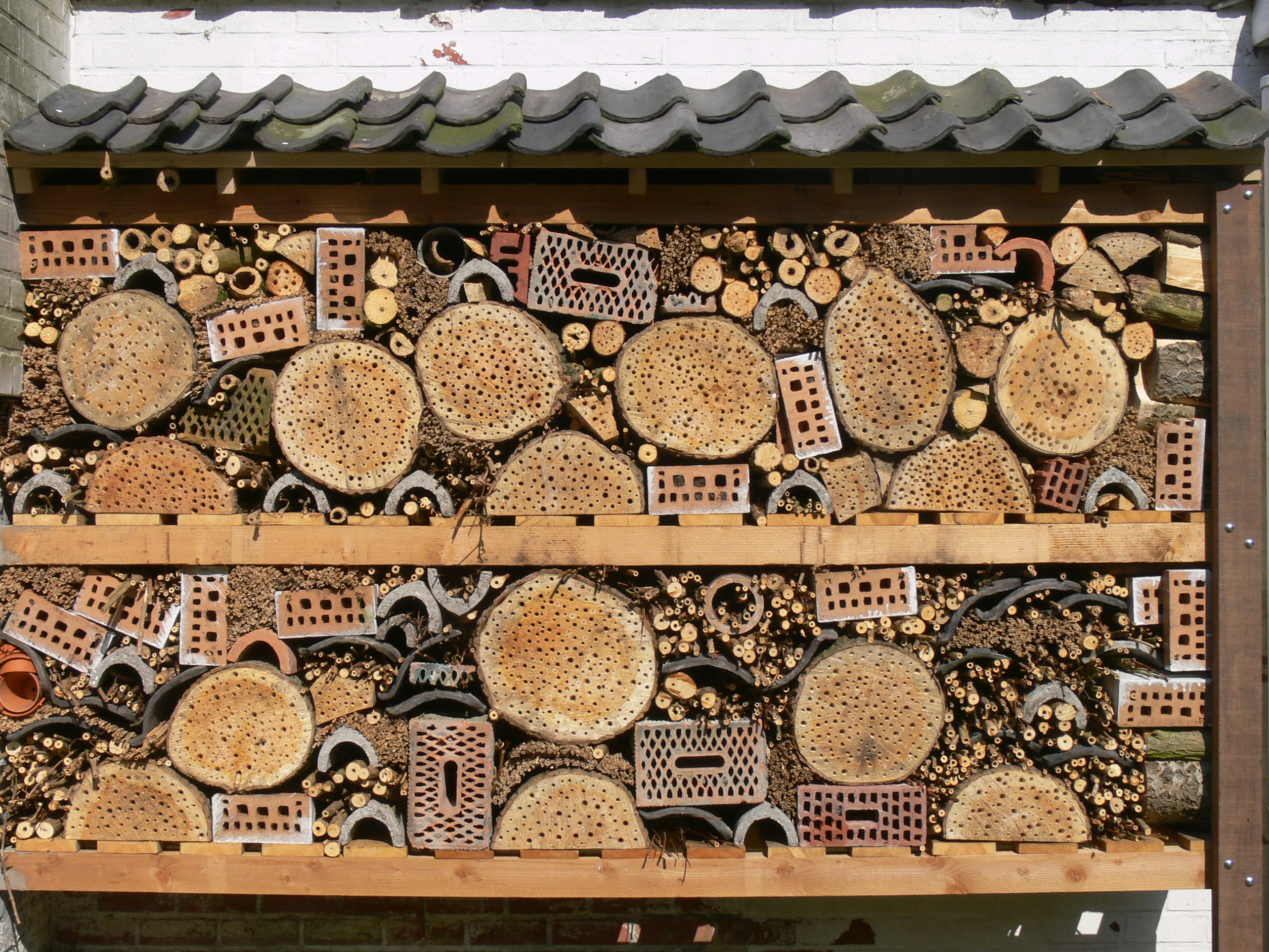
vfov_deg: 29.1
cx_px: 632
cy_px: 478
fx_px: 1833
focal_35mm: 50
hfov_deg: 38.2
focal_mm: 9.7
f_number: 5.6
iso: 80
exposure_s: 1/400
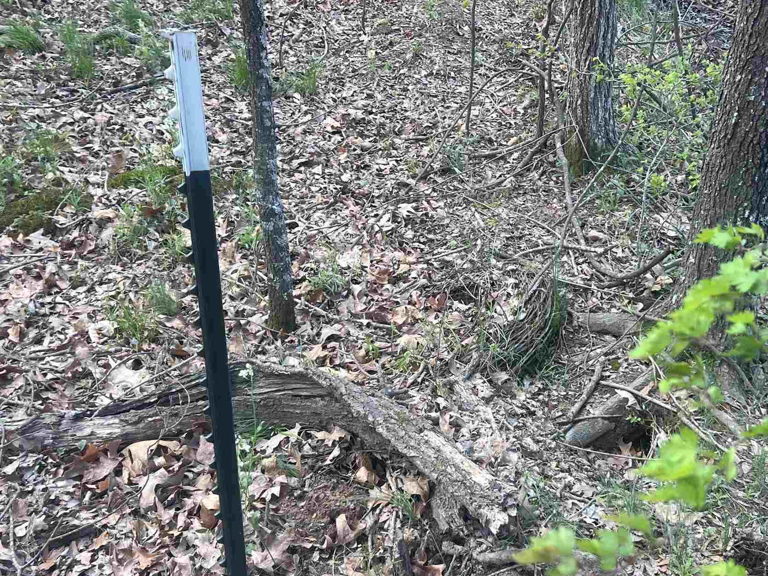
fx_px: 1065
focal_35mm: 48
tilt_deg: -31.6
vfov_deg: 30.1
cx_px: 523
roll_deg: -2.1
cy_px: 381
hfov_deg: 39.1
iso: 50
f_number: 1.5
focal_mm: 5.7
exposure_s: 1/343
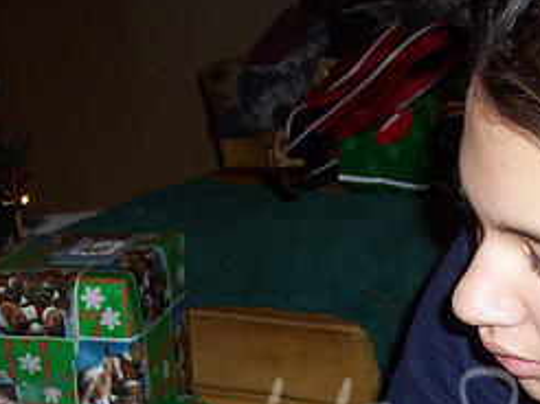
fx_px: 1434
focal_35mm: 92
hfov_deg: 21.0
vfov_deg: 15.5
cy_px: 469
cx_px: 452
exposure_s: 1/60
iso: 100
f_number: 2.8
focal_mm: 8
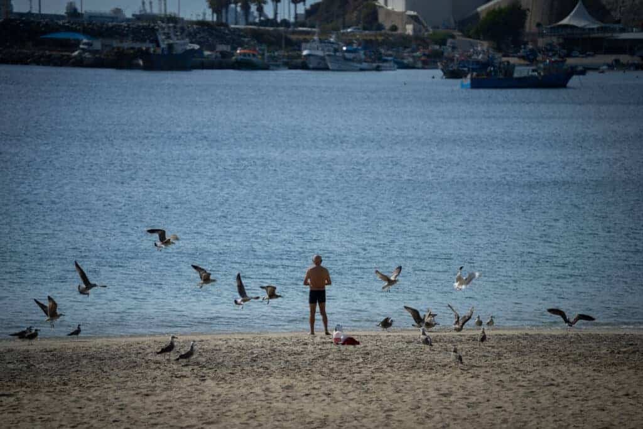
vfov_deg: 7.6
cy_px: 214
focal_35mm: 180
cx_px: 322
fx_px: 3215
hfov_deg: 11.4
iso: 125
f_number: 2.8
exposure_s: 1/5000
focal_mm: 180
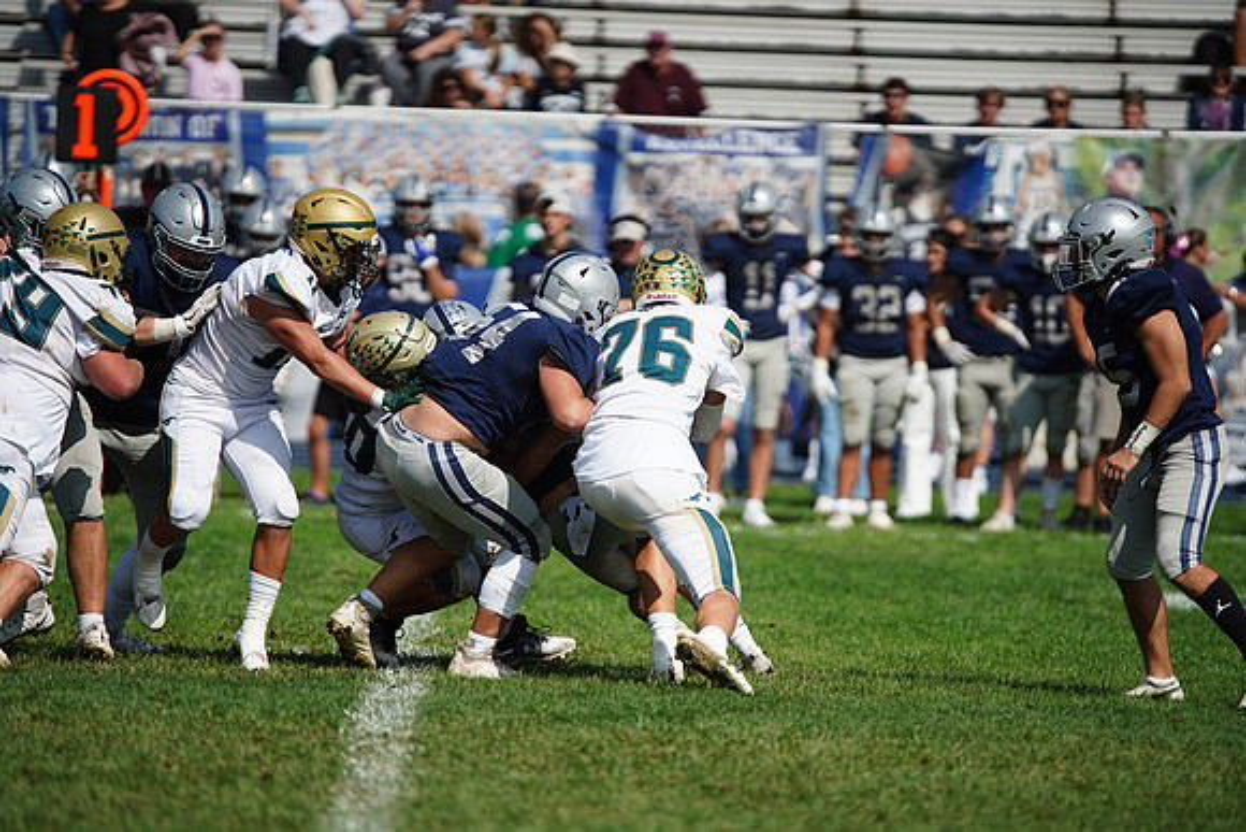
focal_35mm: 300
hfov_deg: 6.9
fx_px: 10385
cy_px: 416
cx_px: 623
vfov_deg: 4.6
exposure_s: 1/8000
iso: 400
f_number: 2.8
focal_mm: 300
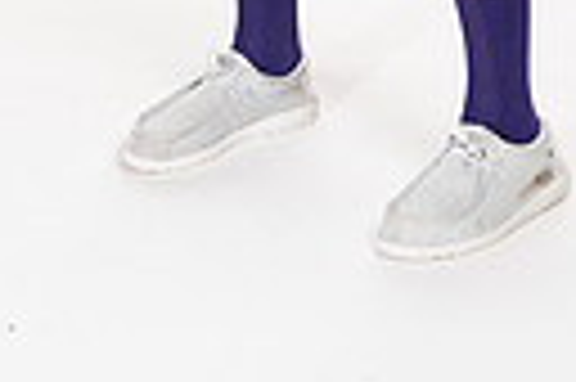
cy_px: -584
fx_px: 2812
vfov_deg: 7.2
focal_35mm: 176
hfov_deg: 11.7
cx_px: 342
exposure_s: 1/250
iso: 250
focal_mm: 50
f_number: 5.6
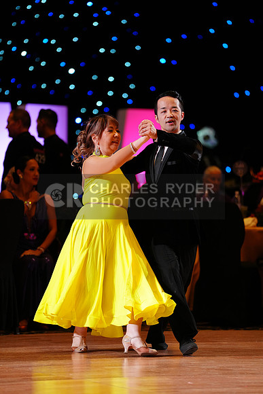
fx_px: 2190
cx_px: 132
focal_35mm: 200
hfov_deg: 6.9
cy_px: 197
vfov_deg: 10.3
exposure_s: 1/400
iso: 1600
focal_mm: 200
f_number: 2.8
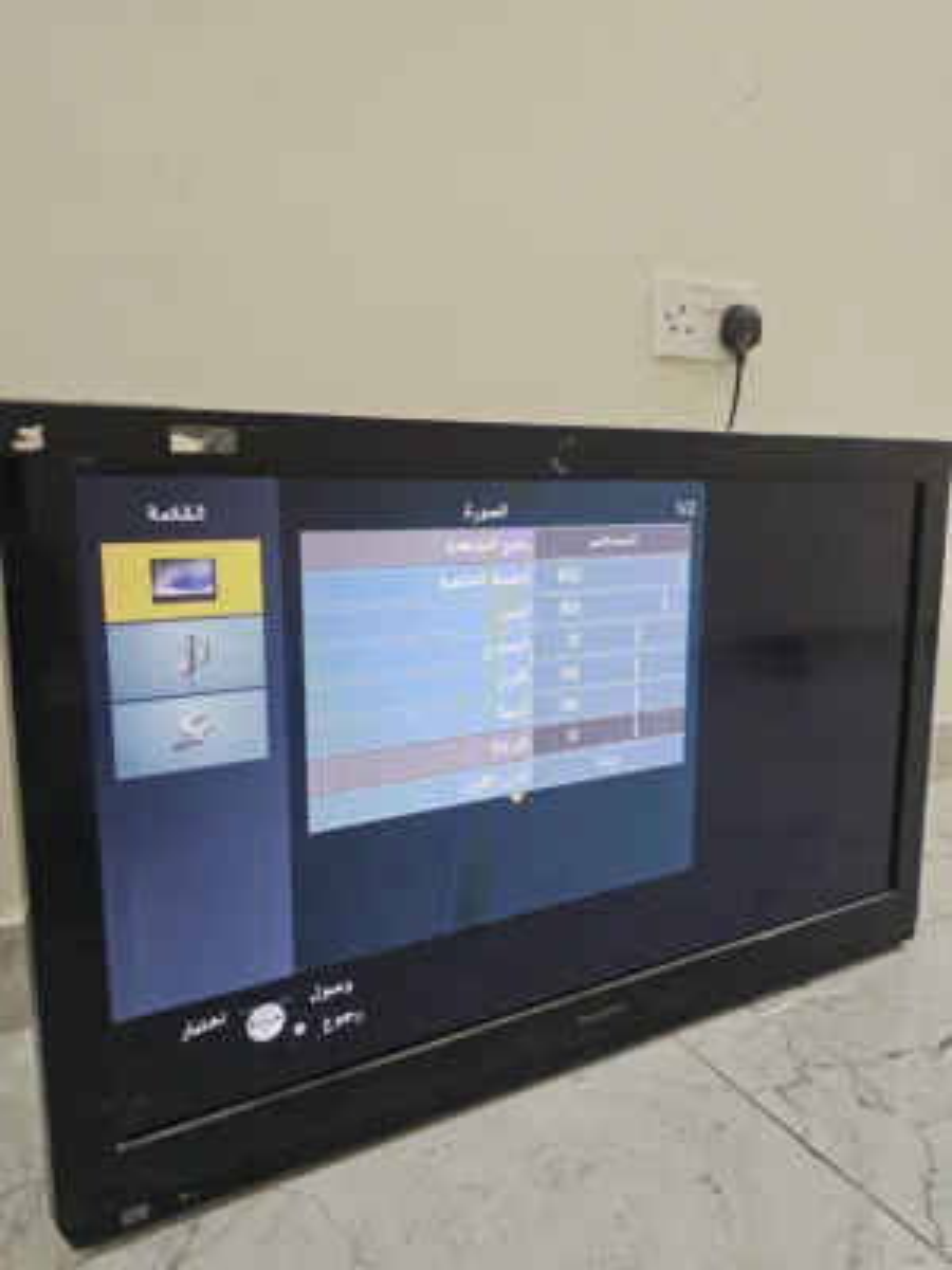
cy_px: 635
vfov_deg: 73.9
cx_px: 476
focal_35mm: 23
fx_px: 843
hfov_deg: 58.9
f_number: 1.7
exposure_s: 1/200
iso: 640
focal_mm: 6.3
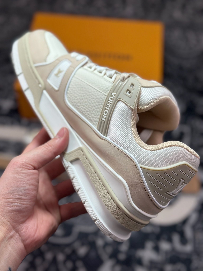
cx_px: 102
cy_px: 136
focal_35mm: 48
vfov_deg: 39.7
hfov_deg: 30.3
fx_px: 375
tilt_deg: -56.4
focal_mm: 6.86
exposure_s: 1/1639
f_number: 1.78
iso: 80
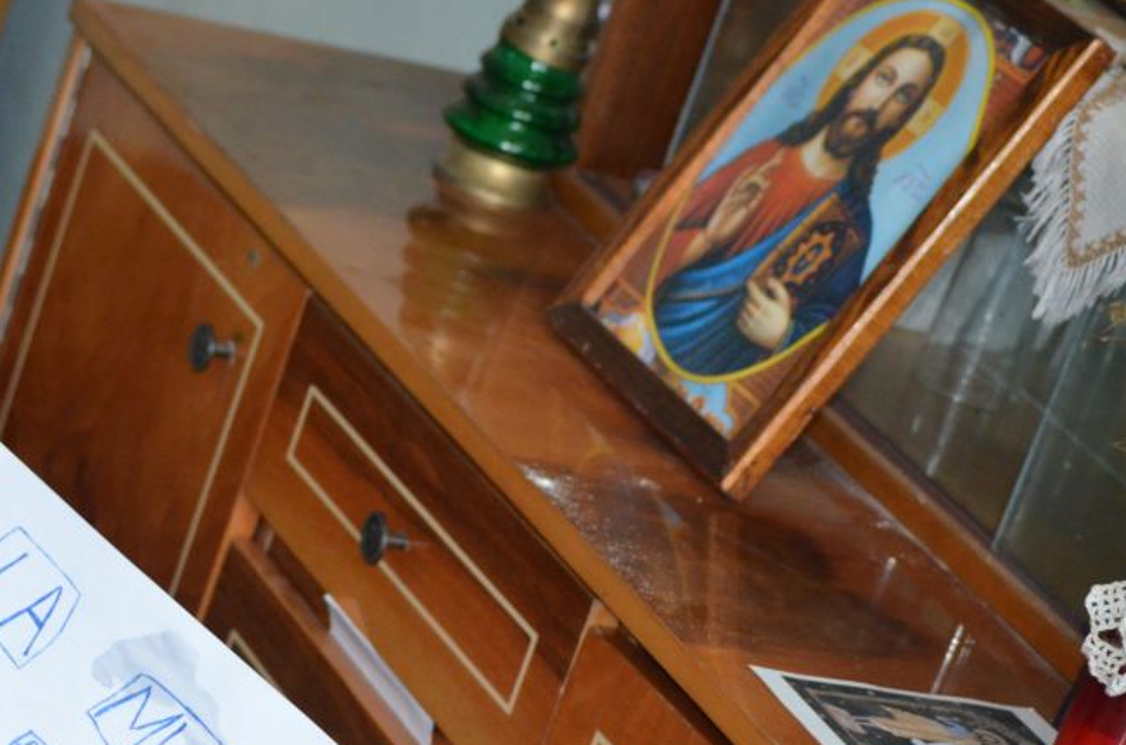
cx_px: 284
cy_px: 413
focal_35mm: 130
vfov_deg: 10.5
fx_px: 4051
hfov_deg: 15.8
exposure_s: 1/60
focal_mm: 55
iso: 2800
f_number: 4
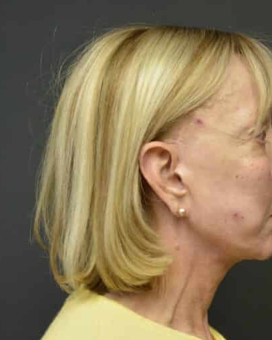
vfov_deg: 22.5
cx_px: 199
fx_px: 856
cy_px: 170
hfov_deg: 18.0
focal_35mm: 85
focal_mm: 40
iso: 800
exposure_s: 1/60
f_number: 4.5
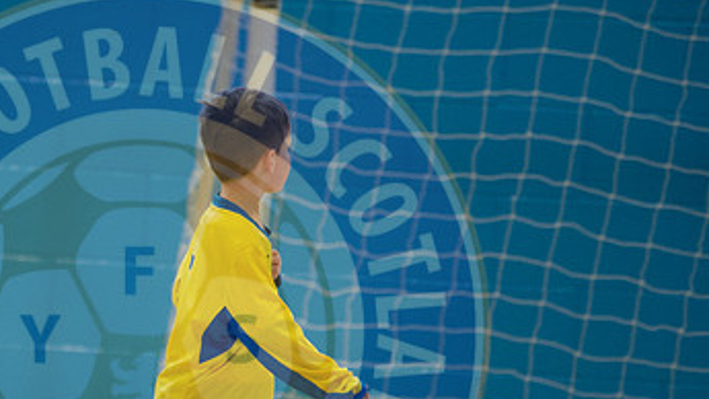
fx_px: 13234
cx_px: 138
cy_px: 325
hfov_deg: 3.1
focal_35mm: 704
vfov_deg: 1.7
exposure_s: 1/200
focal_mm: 400
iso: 5000
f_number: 5.6
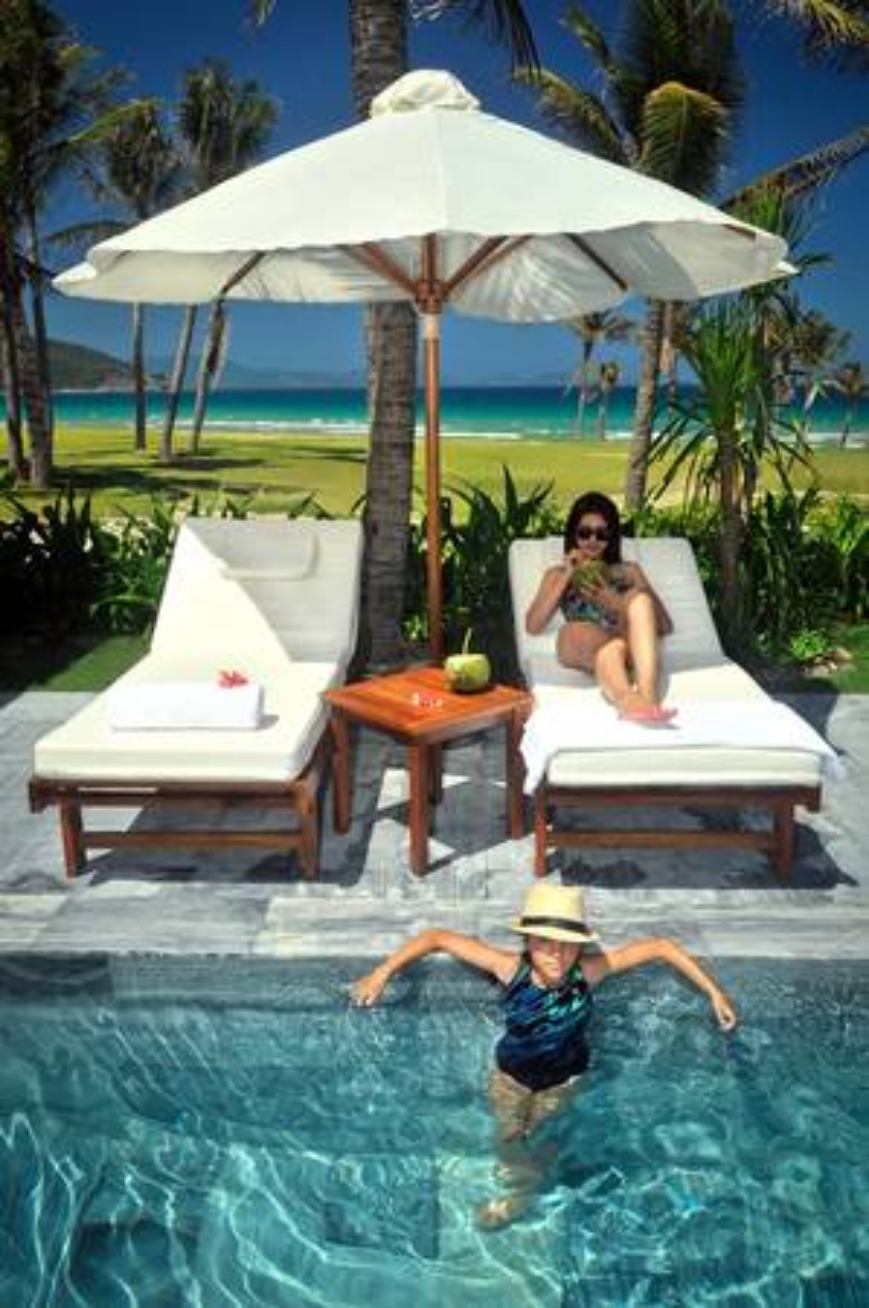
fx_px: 925
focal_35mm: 26
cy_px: 654
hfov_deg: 50.3
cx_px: 434
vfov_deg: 70.5
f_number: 11
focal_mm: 17
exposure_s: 1/250
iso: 200
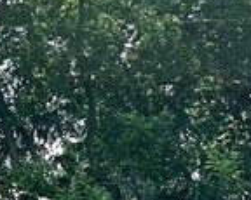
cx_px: -441
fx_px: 1240
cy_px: -9
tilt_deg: +14.6
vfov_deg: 9.2
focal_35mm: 167
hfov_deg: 9.6
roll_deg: -1.5
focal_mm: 6.86
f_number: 1.78
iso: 80
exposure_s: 1/5525
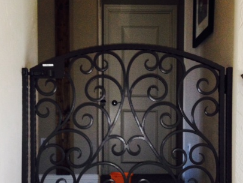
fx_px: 365
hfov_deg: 36.8
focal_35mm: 52
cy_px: 137
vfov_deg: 27.7
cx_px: 123
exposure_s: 1/20
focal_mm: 4.12
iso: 160
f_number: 2.4
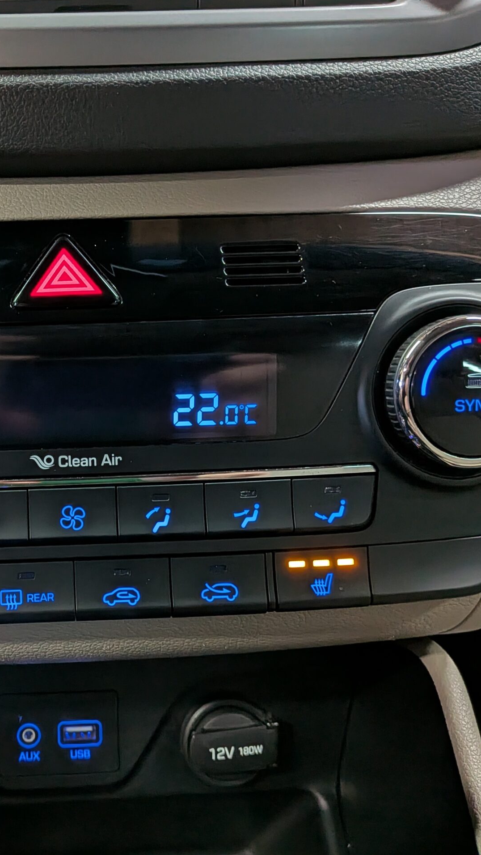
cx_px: 77
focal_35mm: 35
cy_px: 428
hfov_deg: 32.5
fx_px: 793
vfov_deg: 56.6
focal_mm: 4.53
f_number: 1.7
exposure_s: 1/16.7
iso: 131
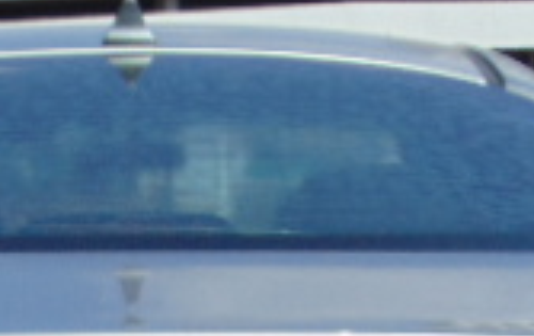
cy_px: 634
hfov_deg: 14.7
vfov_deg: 8.8
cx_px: 150
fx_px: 2070
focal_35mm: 142
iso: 80
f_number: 8.3
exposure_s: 1/320
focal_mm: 6.3
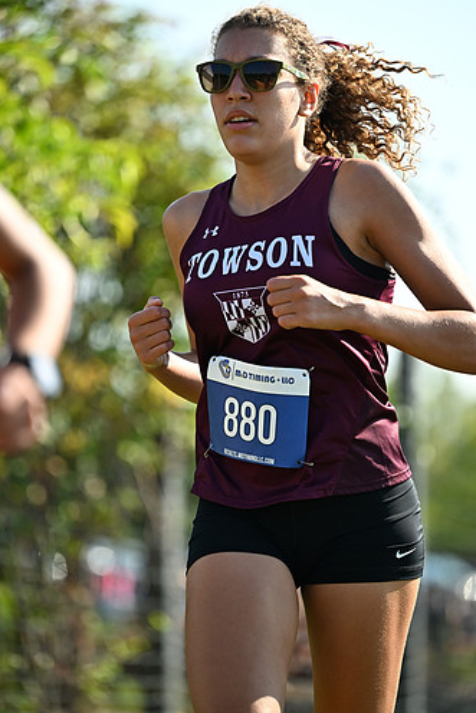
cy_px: 354
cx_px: 218
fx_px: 3825
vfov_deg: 10.7
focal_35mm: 193
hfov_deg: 7.1
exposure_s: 1/2500
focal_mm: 165
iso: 320
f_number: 2.8
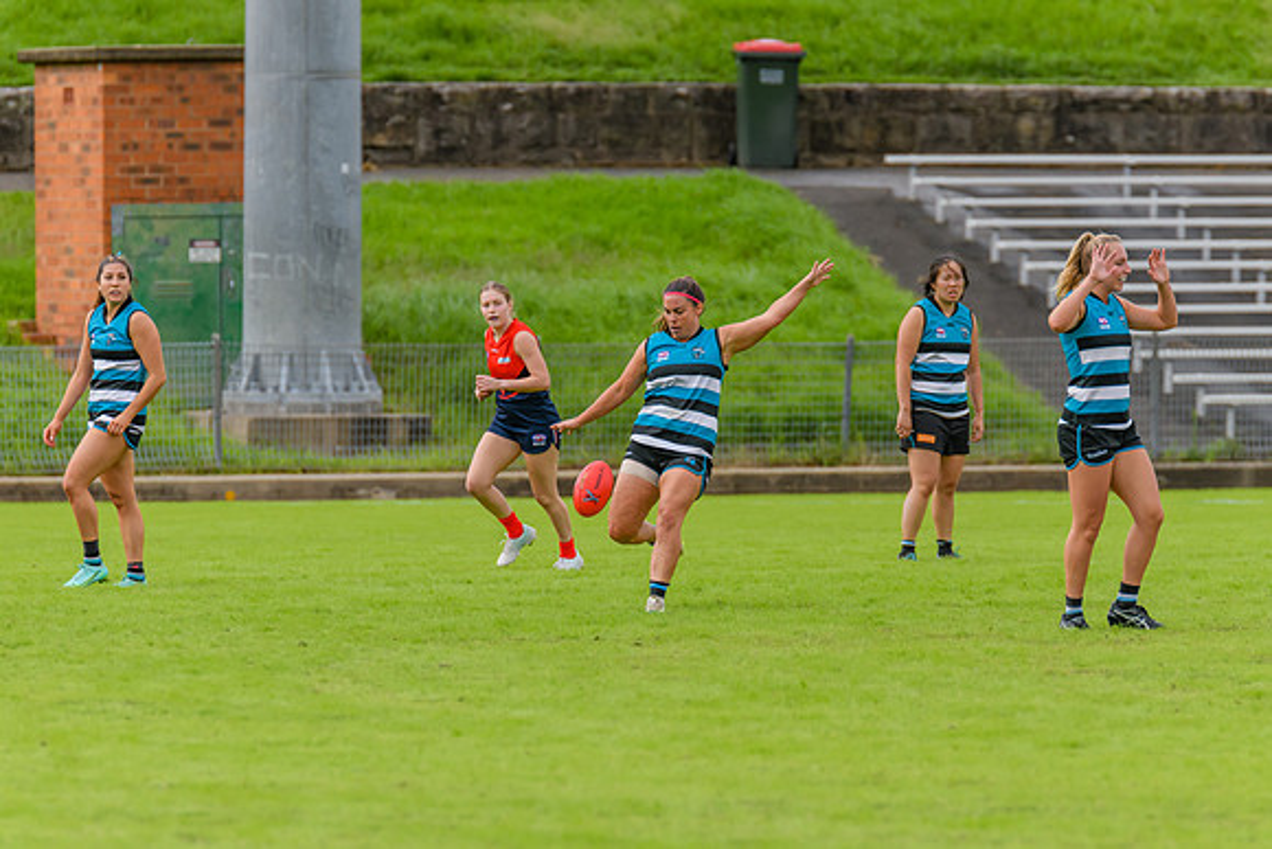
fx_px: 17550
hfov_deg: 4.2
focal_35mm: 497
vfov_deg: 2.8
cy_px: 432
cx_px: 654
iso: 800
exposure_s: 1/2000
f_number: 5.6
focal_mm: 420
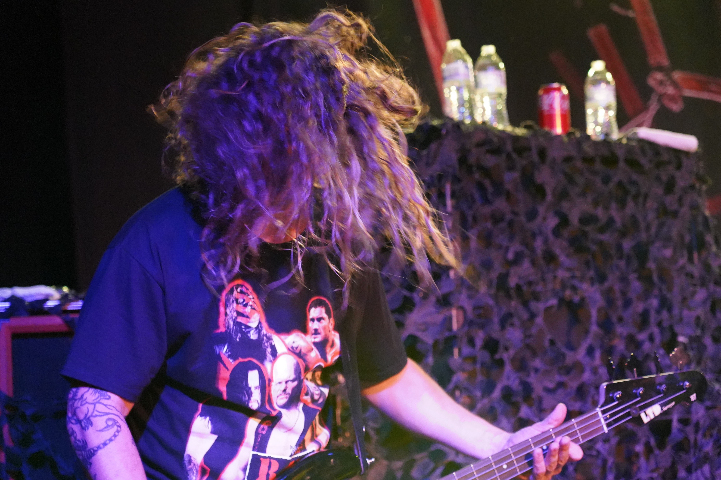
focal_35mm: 105
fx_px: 2103
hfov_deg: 19.5
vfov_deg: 13.0
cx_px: 360
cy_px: 240
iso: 12800
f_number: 4
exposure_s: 1/60
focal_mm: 105
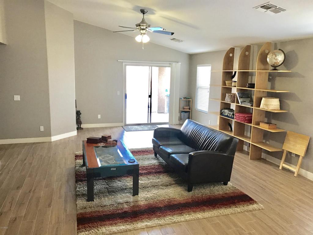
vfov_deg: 49.7
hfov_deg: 63.4
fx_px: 253
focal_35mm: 28
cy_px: 118
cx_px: 156
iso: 32
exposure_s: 1/30
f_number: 1.8
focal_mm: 3.99
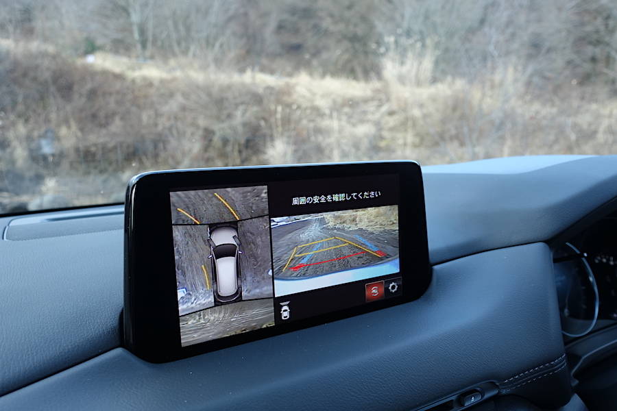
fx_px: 411
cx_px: 308
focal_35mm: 24
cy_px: 206
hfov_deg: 73.7
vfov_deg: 53.1
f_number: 2.8
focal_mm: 8.8
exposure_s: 1/80
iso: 125
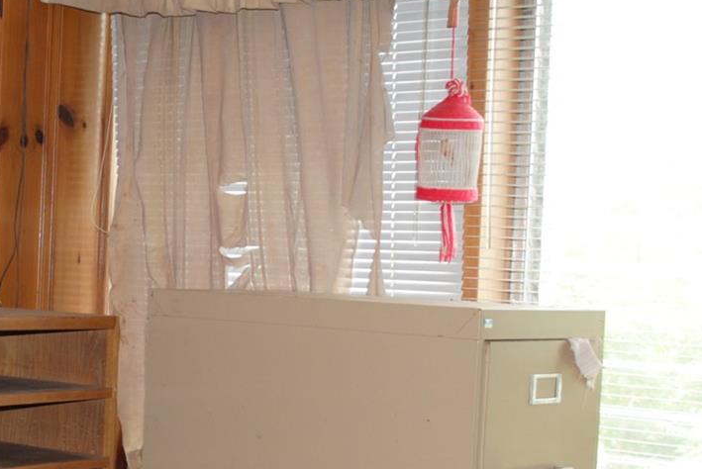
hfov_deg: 25.6
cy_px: 324
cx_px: 152
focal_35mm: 78
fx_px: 1522
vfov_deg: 17.5
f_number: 3.5
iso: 200
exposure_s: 1/60
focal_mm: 18
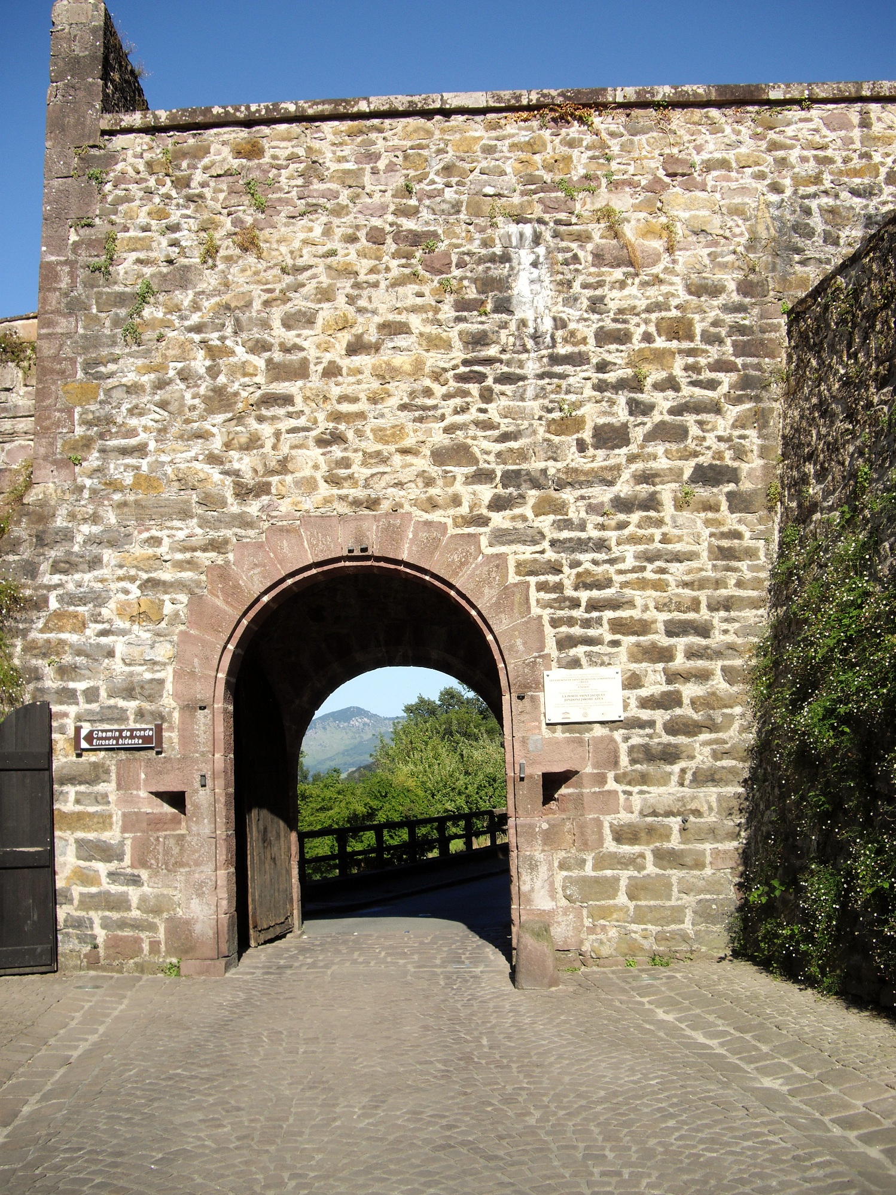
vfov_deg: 49.0
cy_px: 598
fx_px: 1312
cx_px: 448
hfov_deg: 37.7
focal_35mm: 38
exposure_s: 1/800
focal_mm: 7.9
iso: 50
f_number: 2.8
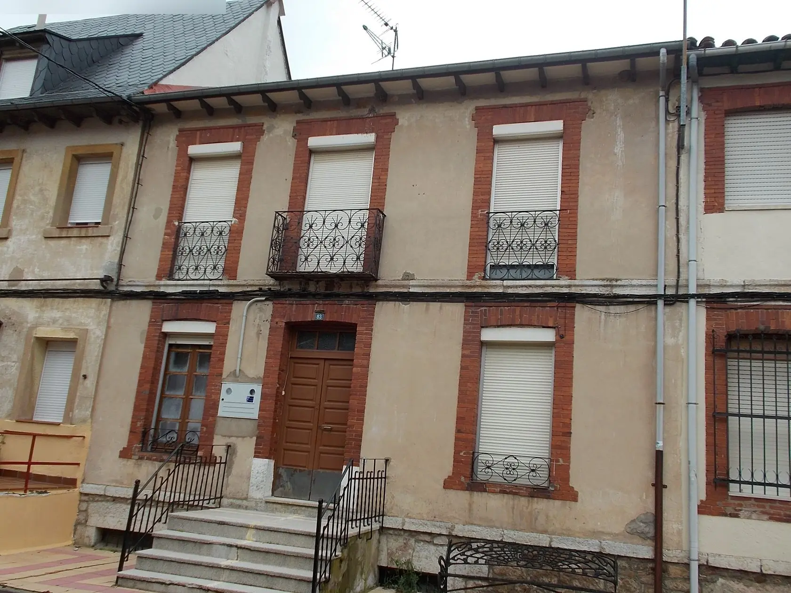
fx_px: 777
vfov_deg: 41.8
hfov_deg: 54.0
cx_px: 396
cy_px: 296
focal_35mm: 34
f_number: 3.6
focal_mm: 6
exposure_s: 1/125
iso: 80
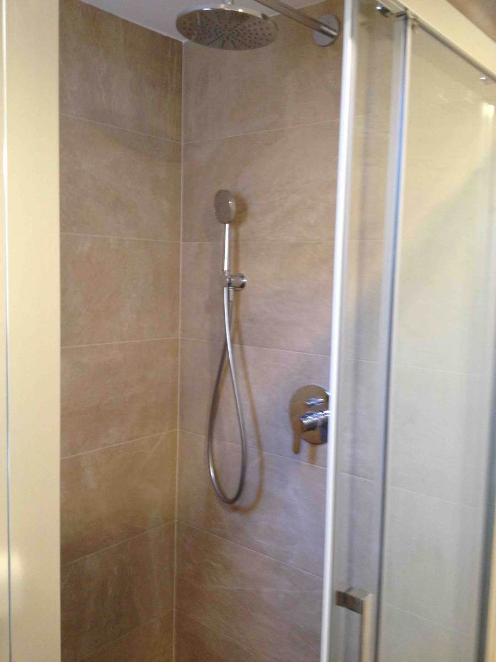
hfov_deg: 40.7
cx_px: 248
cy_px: 331
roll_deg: -1.0
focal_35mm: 35
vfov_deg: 52.6
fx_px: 669
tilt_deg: -7.3
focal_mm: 4.28
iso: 160
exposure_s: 1/20
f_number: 2.4
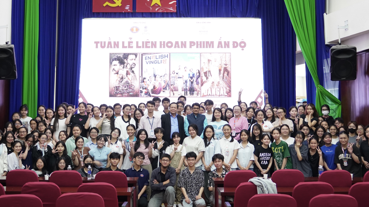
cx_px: 174
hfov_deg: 45.8
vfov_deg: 26.7
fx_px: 437
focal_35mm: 45
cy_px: 86
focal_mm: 23
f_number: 4
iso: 1250
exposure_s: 1/50
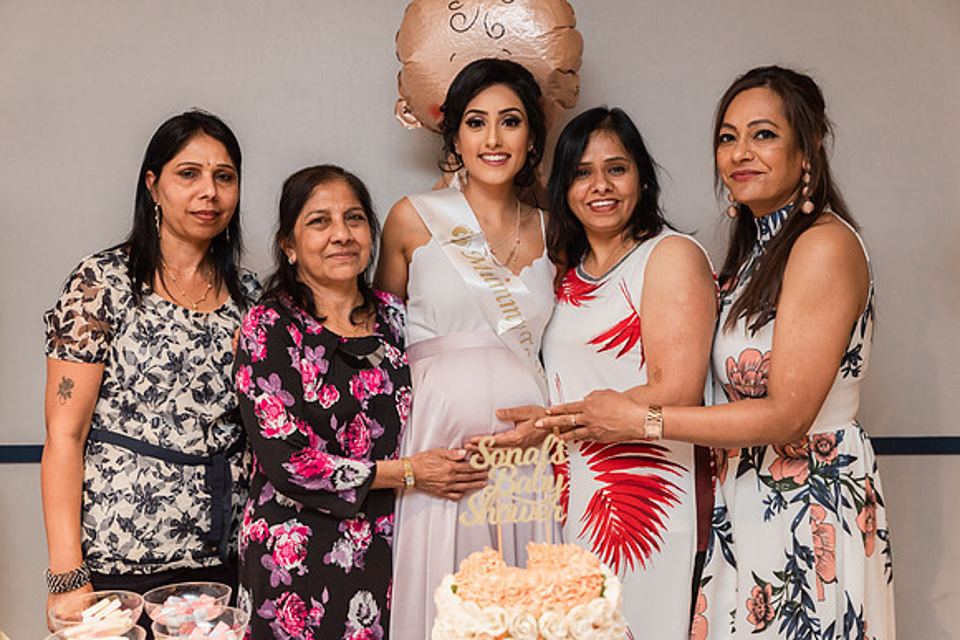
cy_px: 320
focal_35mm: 40
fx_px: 1067
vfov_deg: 33.4
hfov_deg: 48.4
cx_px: 480
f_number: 4
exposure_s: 1/160
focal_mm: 40
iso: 2500
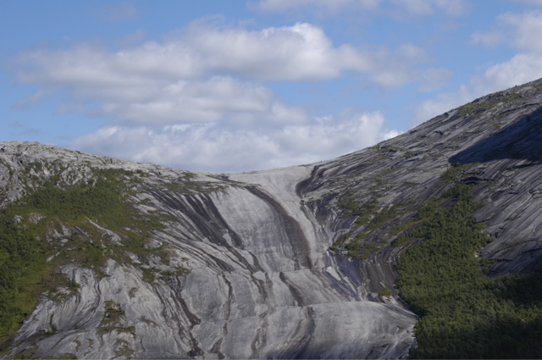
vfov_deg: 13.0
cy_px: 180
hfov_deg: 19.5
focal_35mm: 105
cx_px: 271
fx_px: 1579
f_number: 10
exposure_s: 1/400
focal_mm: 70
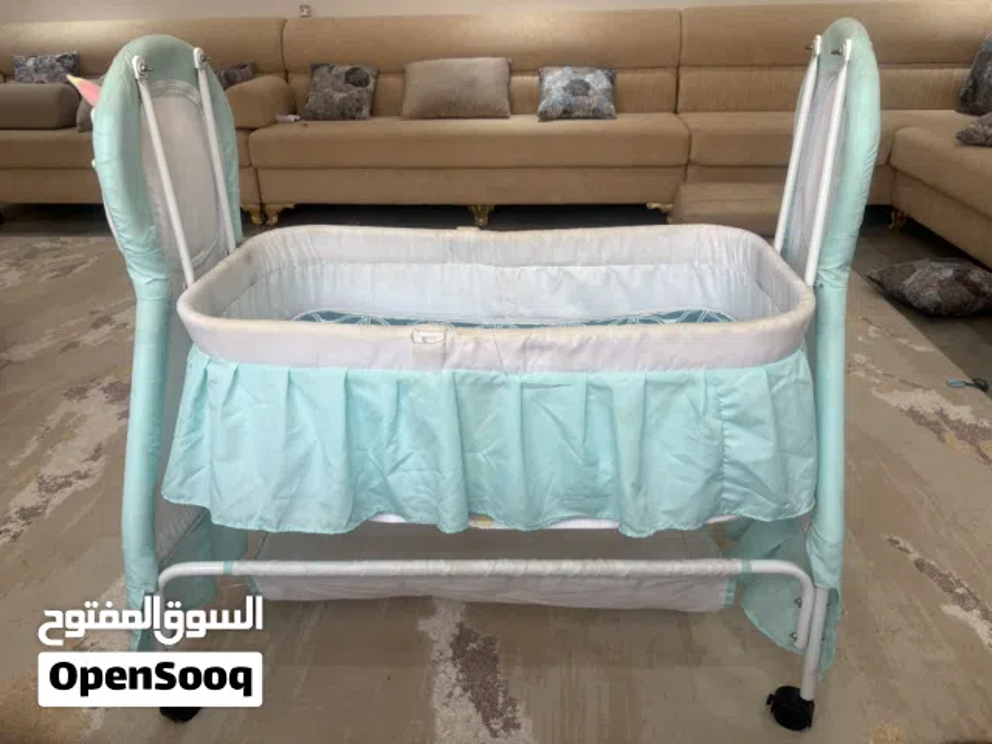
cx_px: 496
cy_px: 372
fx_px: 745
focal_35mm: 26
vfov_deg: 53.1
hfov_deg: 67.3
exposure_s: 1/122
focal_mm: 5.96
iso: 100
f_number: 1.6
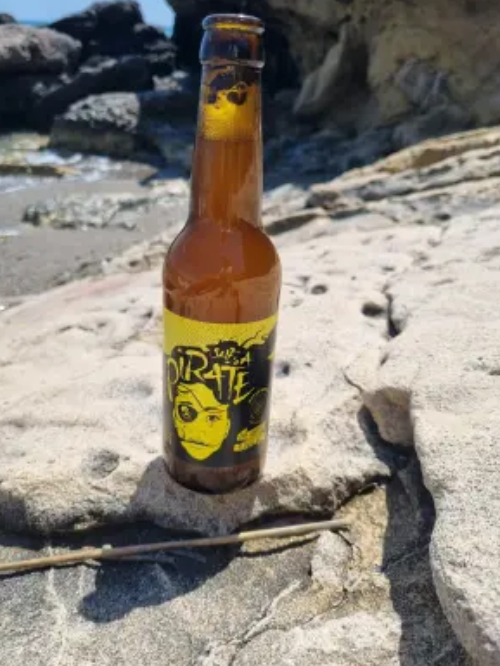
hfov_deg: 51.4
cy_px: 329
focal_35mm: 27
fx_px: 520
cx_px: 244
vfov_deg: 65.3
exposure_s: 1/2744
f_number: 1.8
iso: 50
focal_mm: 5.4
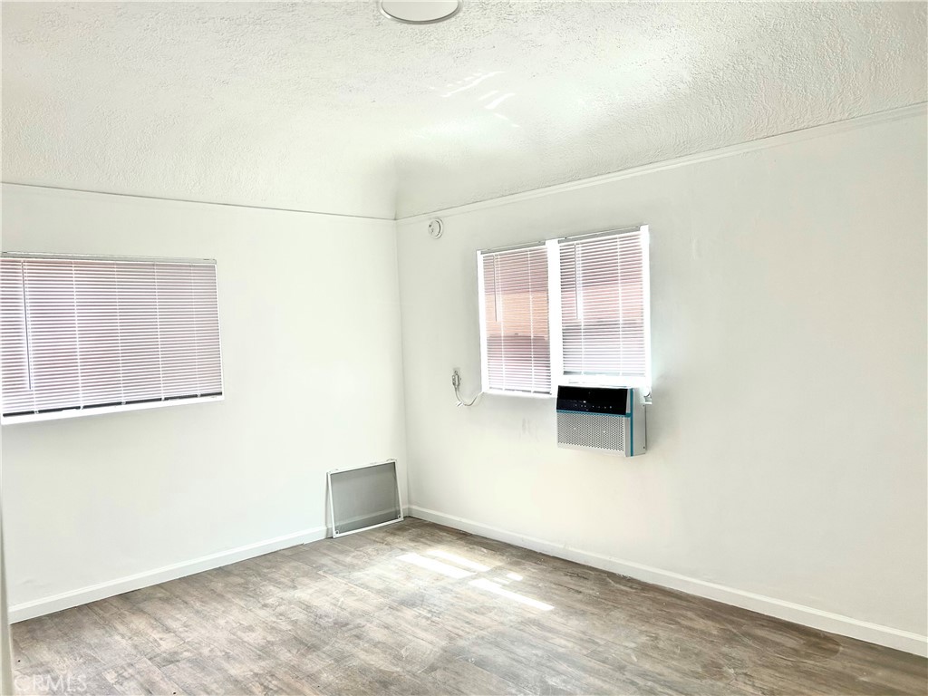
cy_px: 348
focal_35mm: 26
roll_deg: +2.4
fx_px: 697
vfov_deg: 53.1
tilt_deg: -1.5
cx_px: 464
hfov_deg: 67.3
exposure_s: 1/120
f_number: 1.5
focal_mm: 5.7
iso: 64
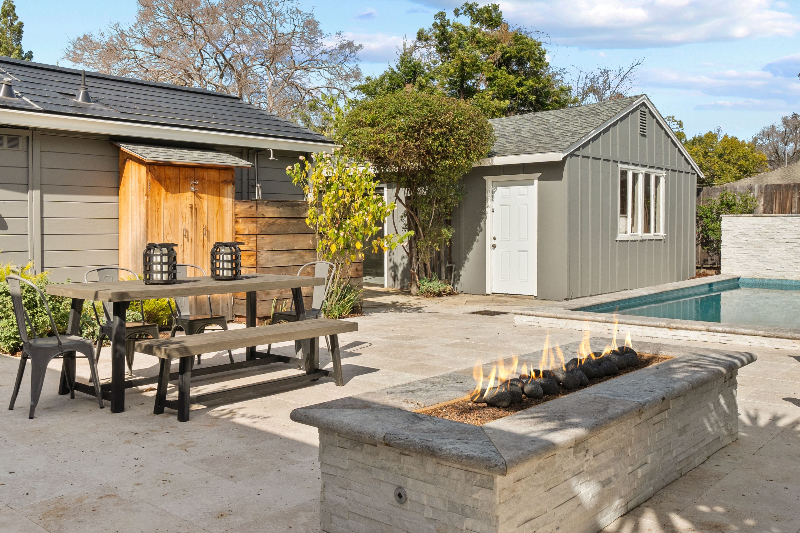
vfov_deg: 39.9
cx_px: 383
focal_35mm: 33
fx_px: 733
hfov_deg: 57.2
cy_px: 241
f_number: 9
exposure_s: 1/100
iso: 400
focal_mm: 16
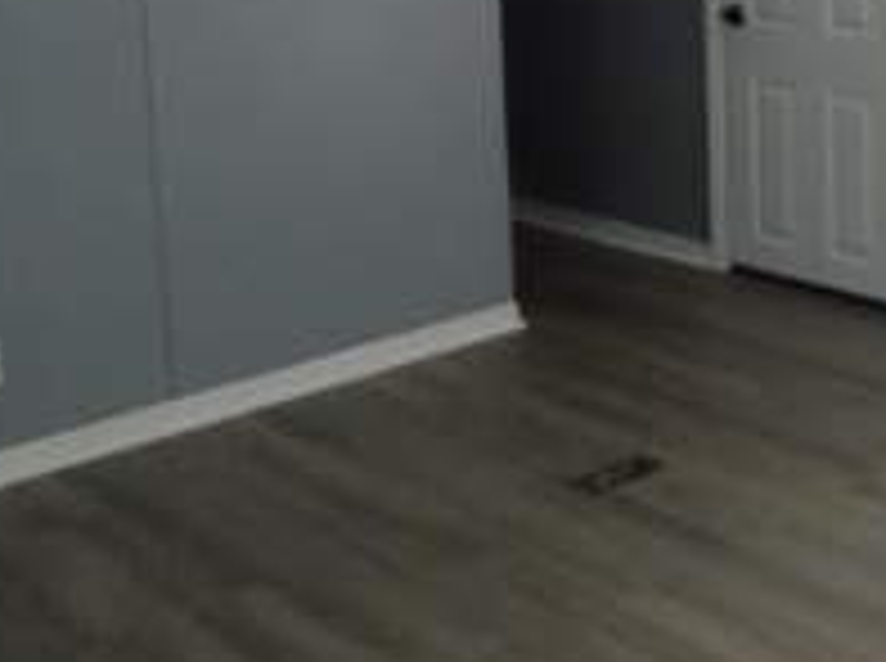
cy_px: 20
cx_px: 652
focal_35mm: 61
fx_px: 1558
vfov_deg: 23.1
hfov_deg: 31.2
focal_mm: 4.4
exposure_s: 1/30
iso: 640
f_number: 3.4
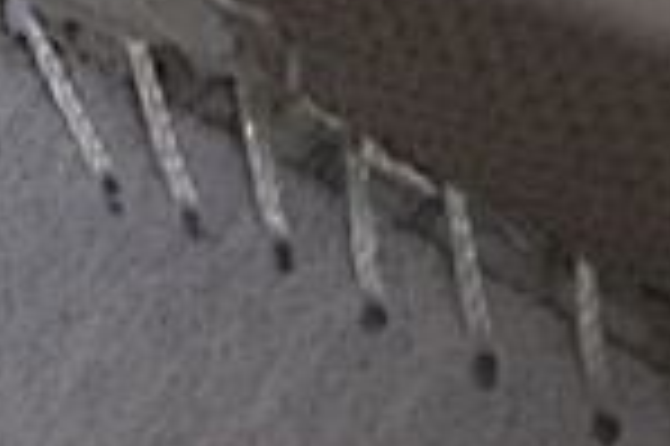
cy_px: 901
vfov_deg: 2.5
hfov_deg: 3.8
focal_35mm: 543
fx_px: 10095
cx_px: 400
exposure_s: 1/60
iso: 160
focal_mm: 50
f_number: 6.3
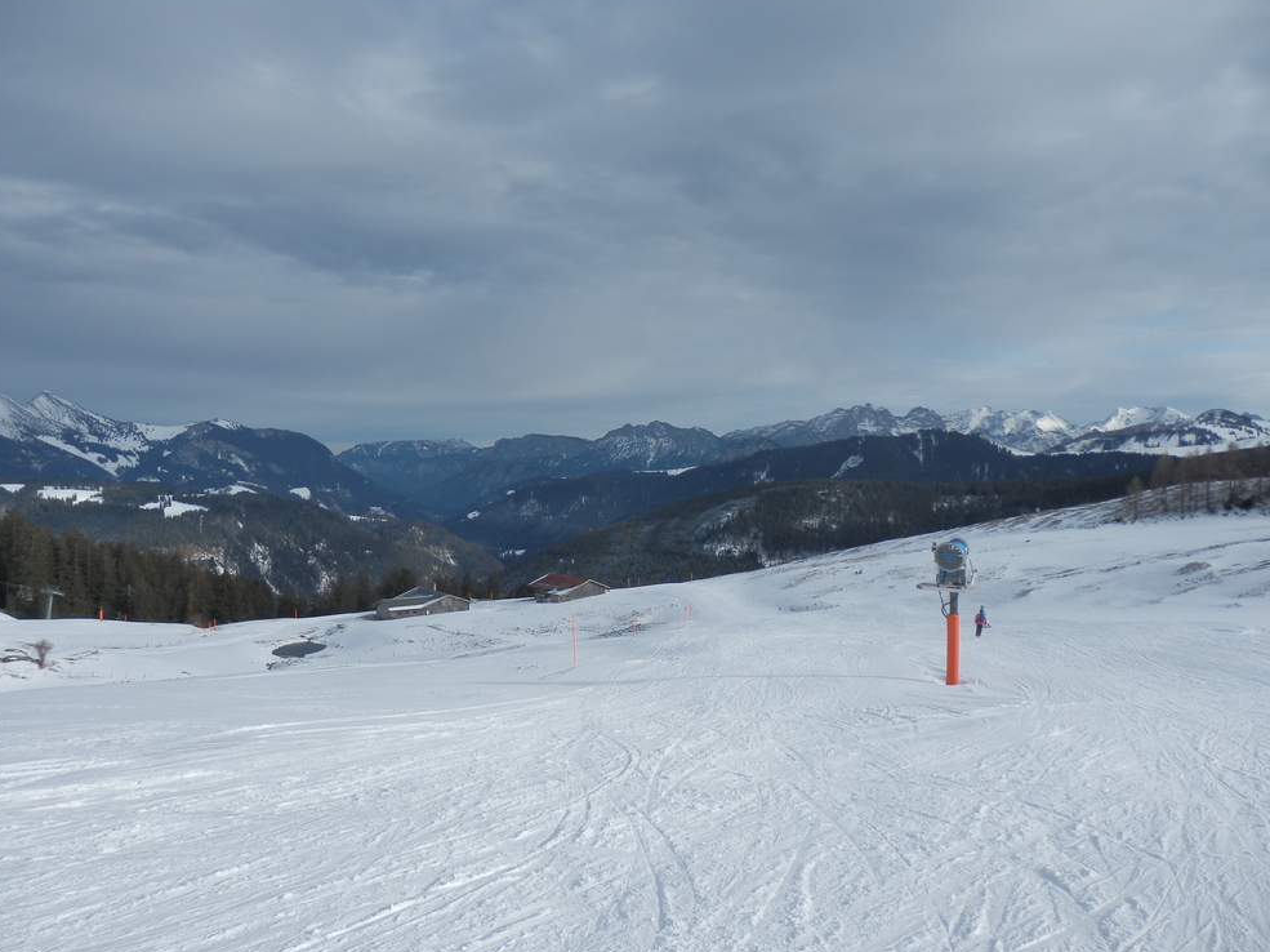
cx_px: 630
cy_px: 481
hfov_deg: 67.3
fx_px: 954
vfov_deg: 53.0
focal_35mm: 26
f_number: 8.7
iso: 80
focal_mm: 4.5
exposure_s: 1/200
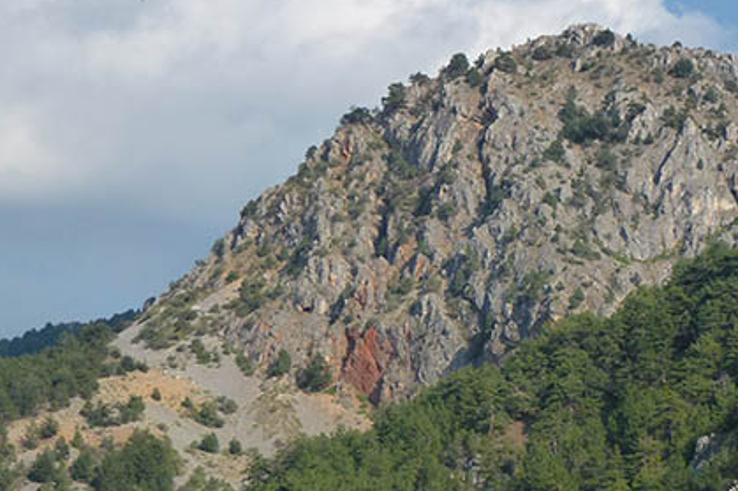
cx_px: 514
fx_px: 2889
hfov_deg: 14.5
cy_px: 234
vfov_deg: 9.7
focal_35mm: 141
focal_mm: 12.7
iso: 160
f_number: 4.7
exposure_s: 1/800
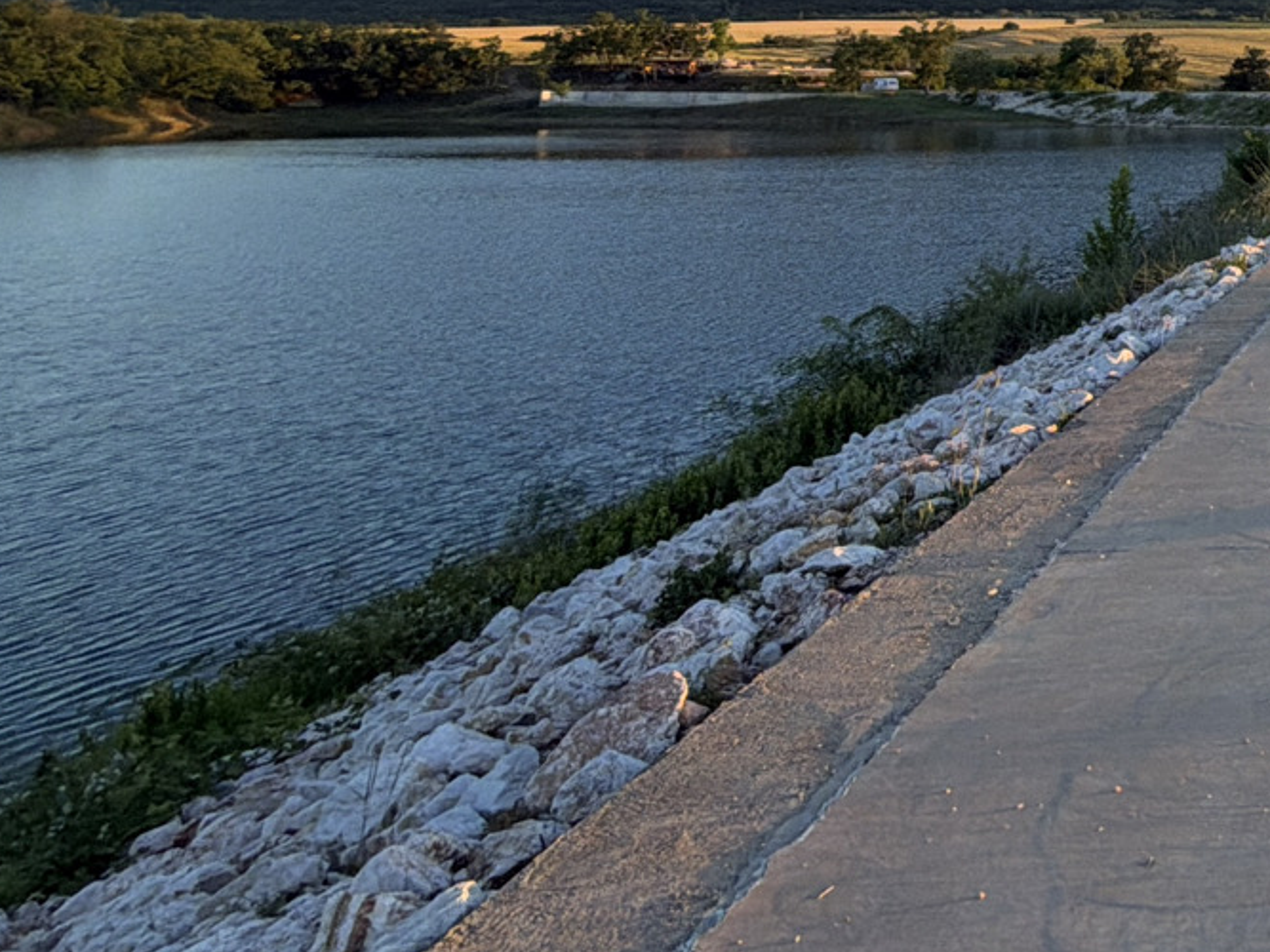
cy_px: -82
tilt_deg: +6.8
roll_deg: +0.3
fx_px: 1541
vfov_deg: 30.8
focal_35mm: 42
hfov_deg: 34.8
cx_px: 1556
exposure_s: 1/502
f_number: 2.2
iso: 64
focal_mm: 2.22
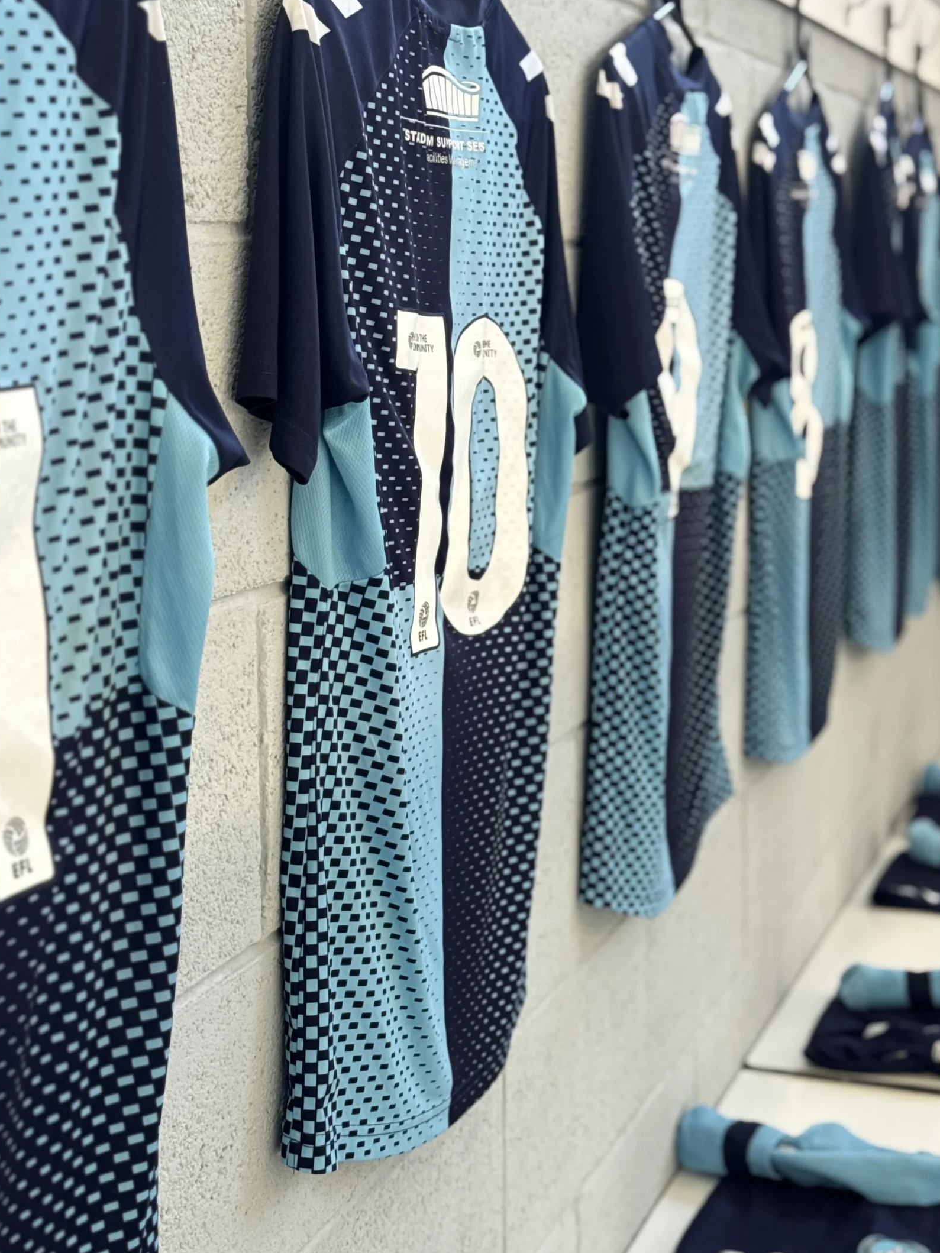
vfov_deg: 33.2
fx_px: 2100
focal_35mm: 58
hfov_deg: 25.2
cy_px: 517
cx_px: 493
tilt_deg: -5.9
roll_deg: -0.3
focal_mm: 6.76
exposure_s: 1/100
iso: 100
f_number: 1.78
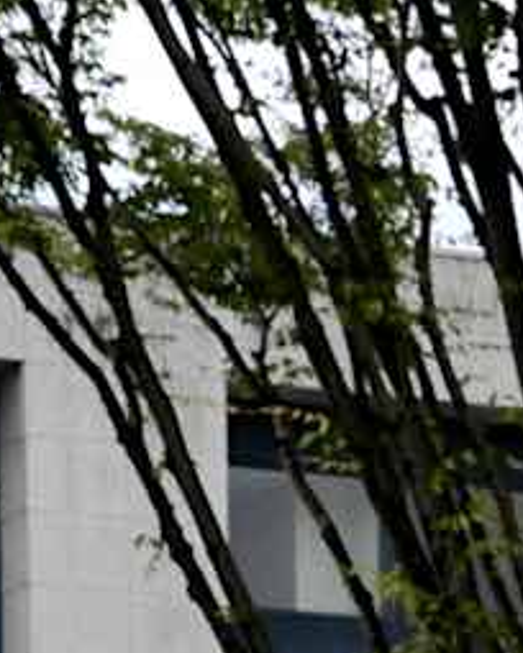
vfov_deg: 4.6
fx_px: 7836
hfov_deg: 3.6
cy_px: 1899
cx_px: 2102
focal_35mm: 405
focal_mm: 40
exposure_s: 1/160
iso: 200
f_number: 14
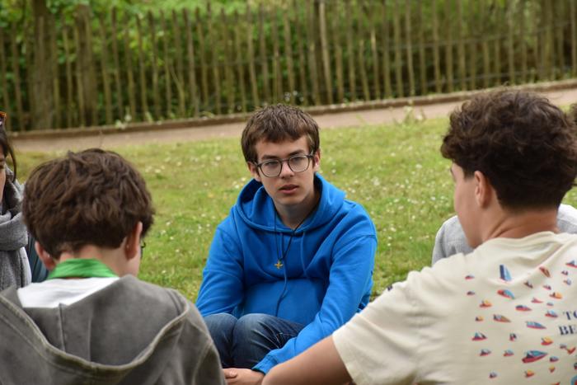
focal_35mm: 195
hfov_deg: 10.5
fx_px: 3126
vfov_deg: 7.0
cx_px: 288
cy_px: 192
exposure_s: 1/160
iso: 400
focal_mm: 130
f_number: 6.3
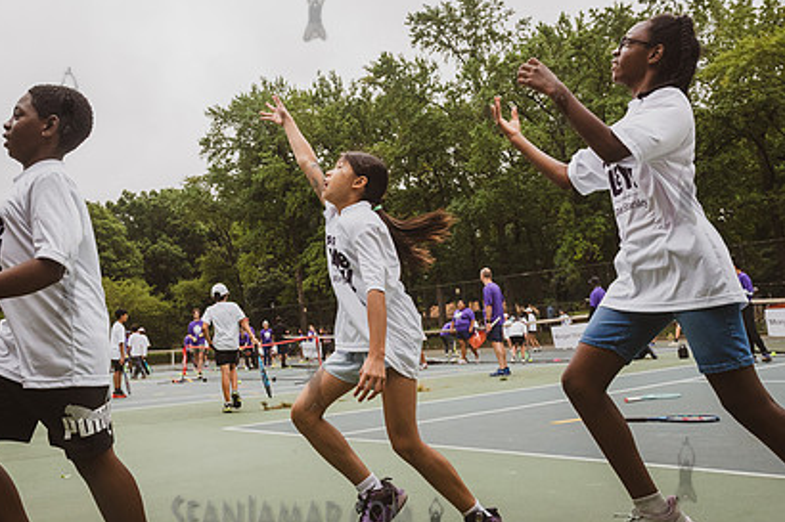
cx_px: 314
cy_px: 192
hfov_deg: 55.4
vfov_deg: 38.6
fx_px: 741
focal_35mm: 34
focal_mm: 24
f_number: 5
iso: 1000
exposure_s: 1/2500
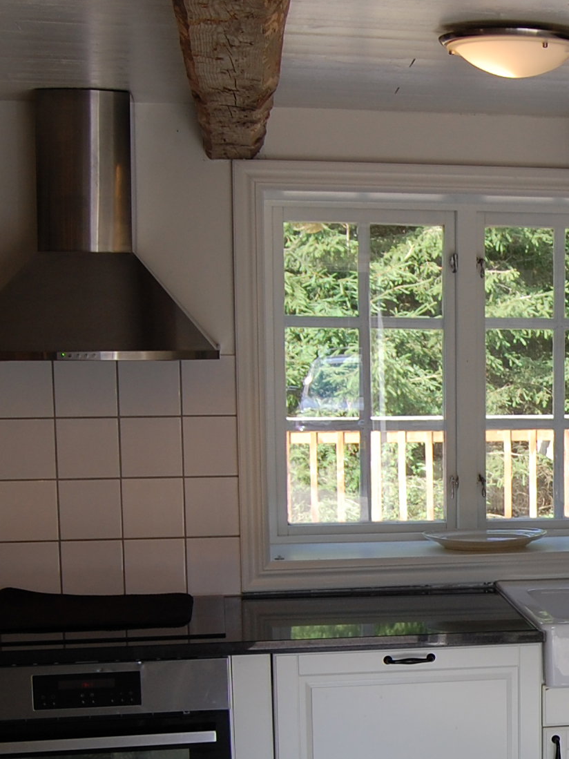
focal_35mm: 71
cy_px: 559
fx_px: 1556
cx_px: 696
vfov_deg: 27.1
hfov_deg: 19.4
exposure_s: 1/125
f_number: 5.6
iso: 200
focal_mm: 18
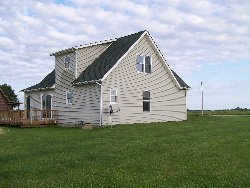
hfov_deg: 51.4
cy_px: 94
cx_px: 125
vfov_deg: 39.7
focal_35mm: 36
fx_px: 260
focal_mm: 6
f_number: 2.7
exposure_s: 1/789
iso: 80
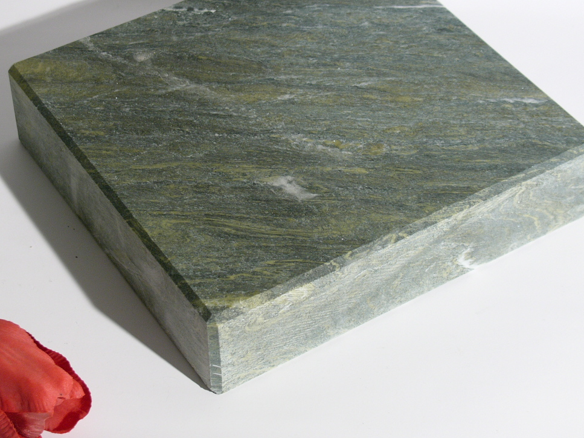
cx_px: 276
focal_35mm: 98
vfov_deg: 15.1
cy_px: 178
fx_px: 1653
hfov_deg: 20.0
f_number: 3.2
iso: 100
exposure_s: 1/100
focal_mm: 18.6
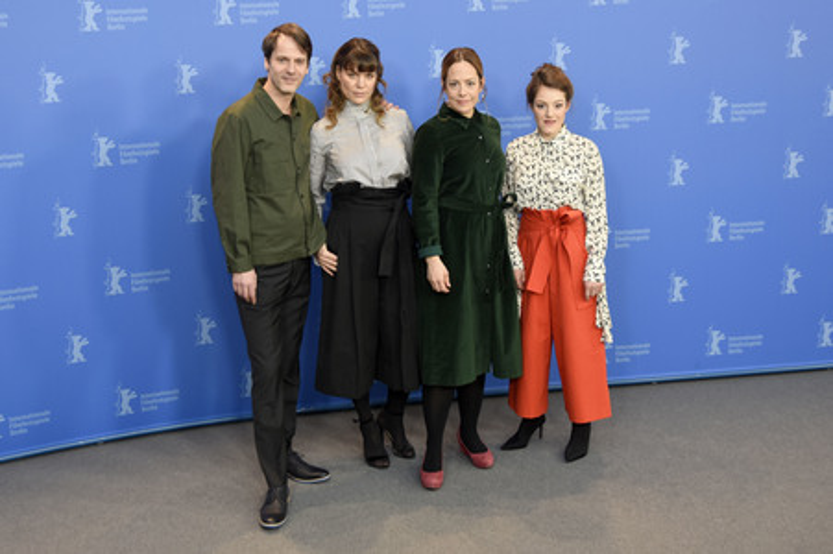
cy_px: 277
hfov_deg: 53.2
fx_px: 832
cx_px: 416
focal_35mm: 36
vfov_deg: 36.8
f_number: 3.2
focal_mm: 24
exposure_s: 1/250
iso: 640
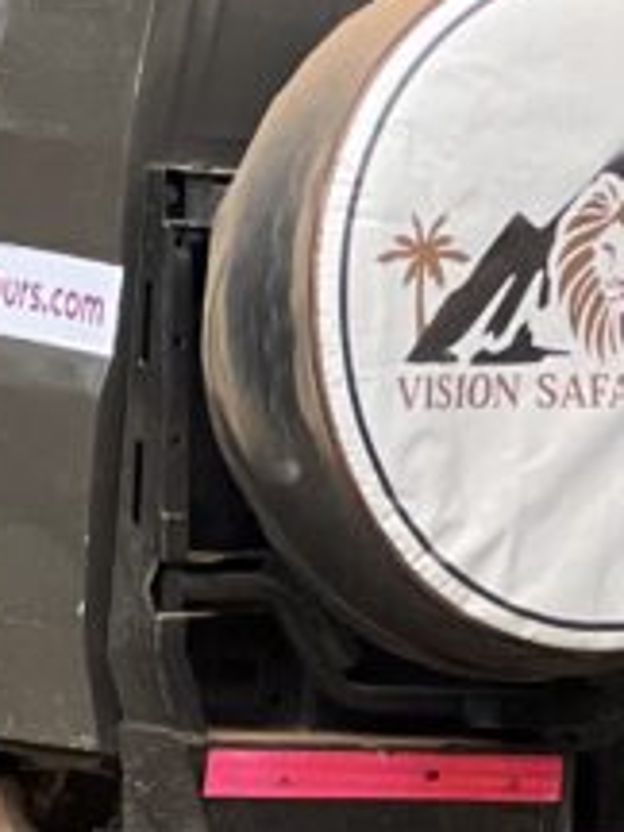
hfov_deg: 4.1
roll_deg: -2.8
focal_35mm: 365
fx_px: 8773
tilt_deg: +1.1
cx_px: 932
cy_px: -297
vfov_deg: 5.4
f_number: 2.8
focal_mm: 9
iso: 250
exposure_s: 1/121
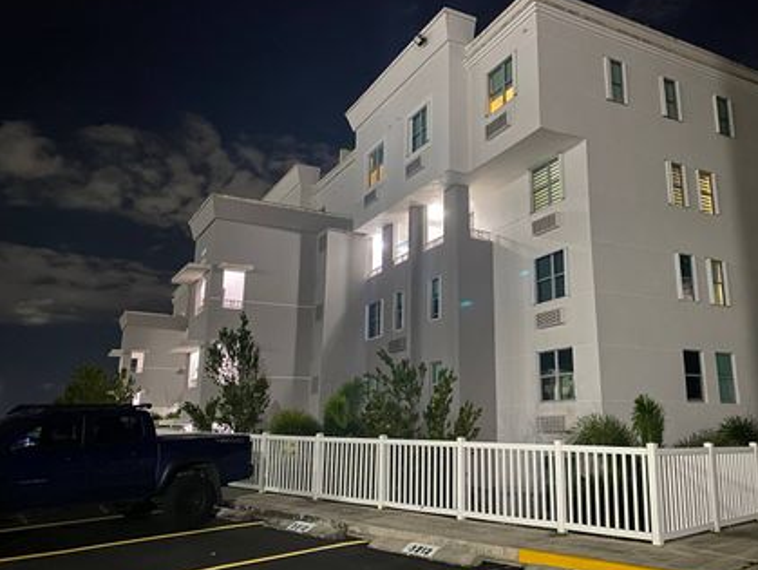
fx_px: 679
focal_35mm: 31
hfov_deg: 57.9
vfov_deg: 45.5
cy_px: 261
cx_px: 450
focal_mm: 4.25
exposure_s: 1/8
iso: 640
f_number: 1.8
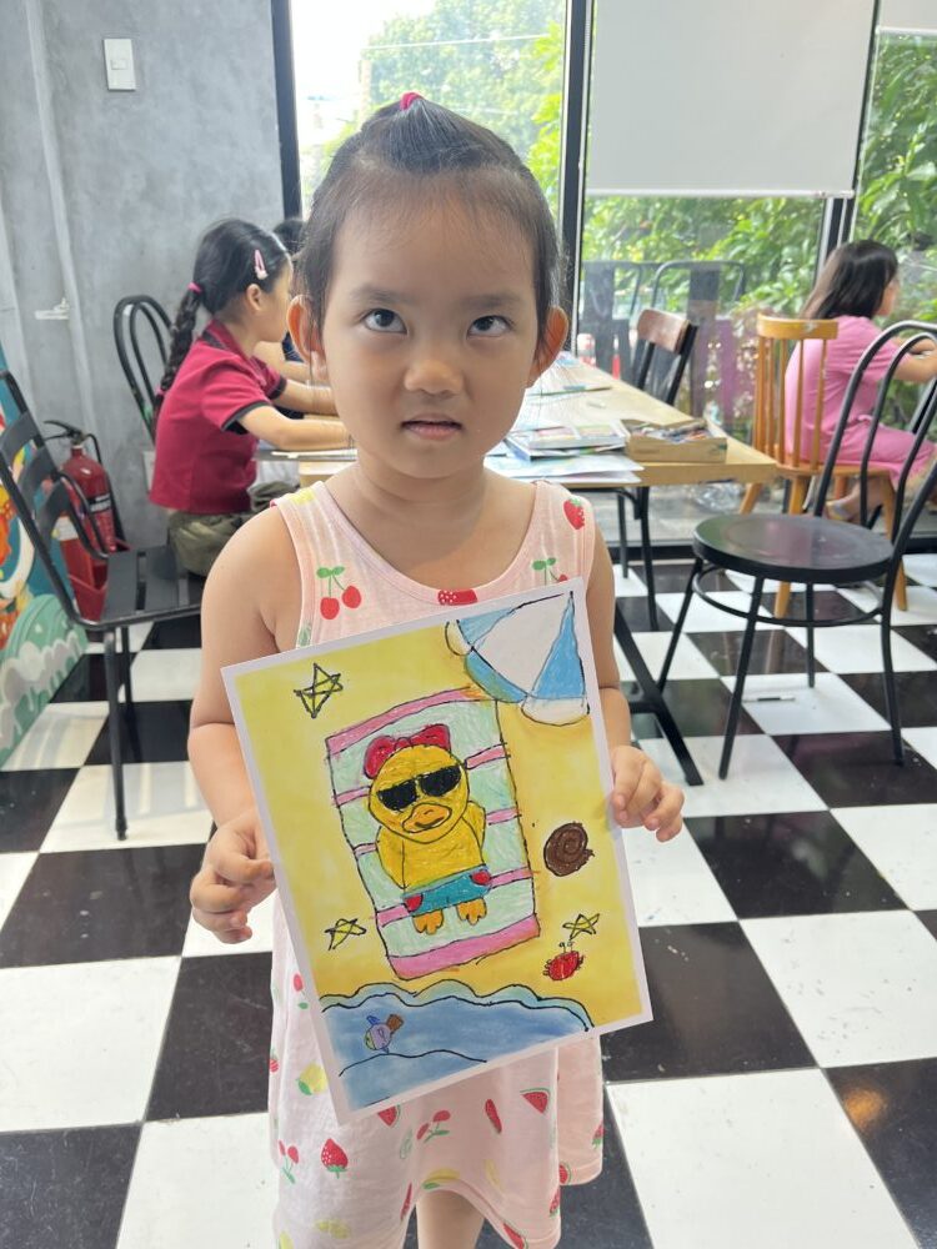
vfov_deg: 67.3
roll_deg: +0.0
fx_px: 938
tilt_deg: -22.9
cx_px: 468
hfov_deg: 53.1
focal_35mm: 26
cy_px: 624
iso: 125
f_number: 1.6
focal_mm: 5.1
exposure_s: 1/100
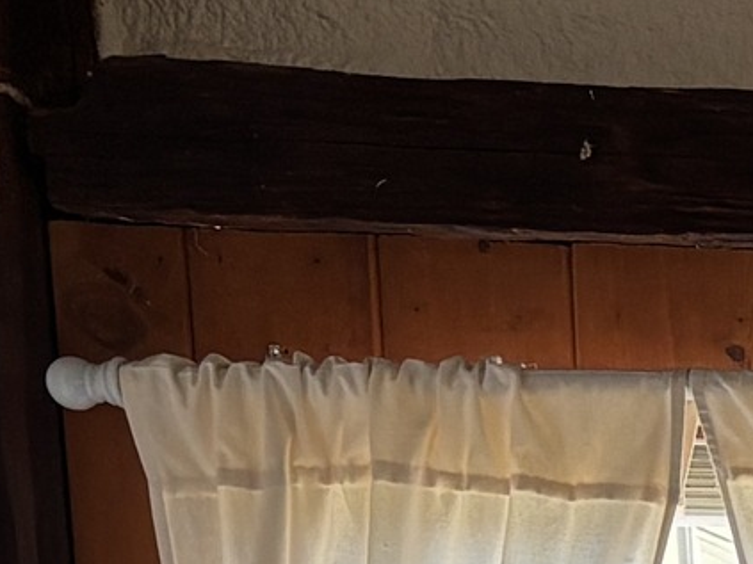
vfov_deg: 6.9
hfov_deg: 8.5
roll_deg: +0.0
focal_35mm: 189
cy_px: 1836
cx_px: 2387
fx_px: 4110
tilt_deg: -8.5
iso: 80
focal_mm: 5.96
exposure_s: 1/120
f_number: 1.6
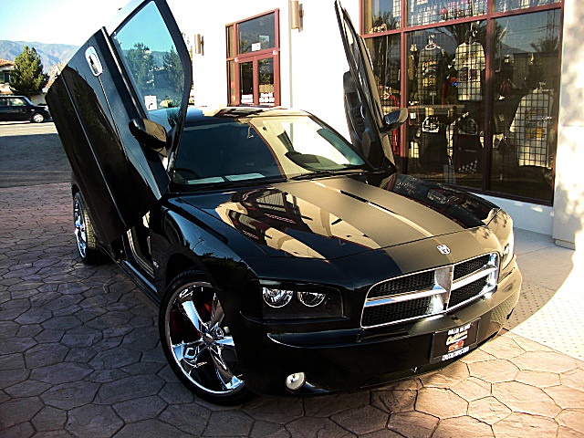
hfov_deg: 51.4
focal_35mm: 36
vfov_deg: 39.7
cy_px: 219
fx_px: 607
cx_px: 292
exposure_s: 1/160
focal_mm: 6.3
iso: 50
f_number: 2.8
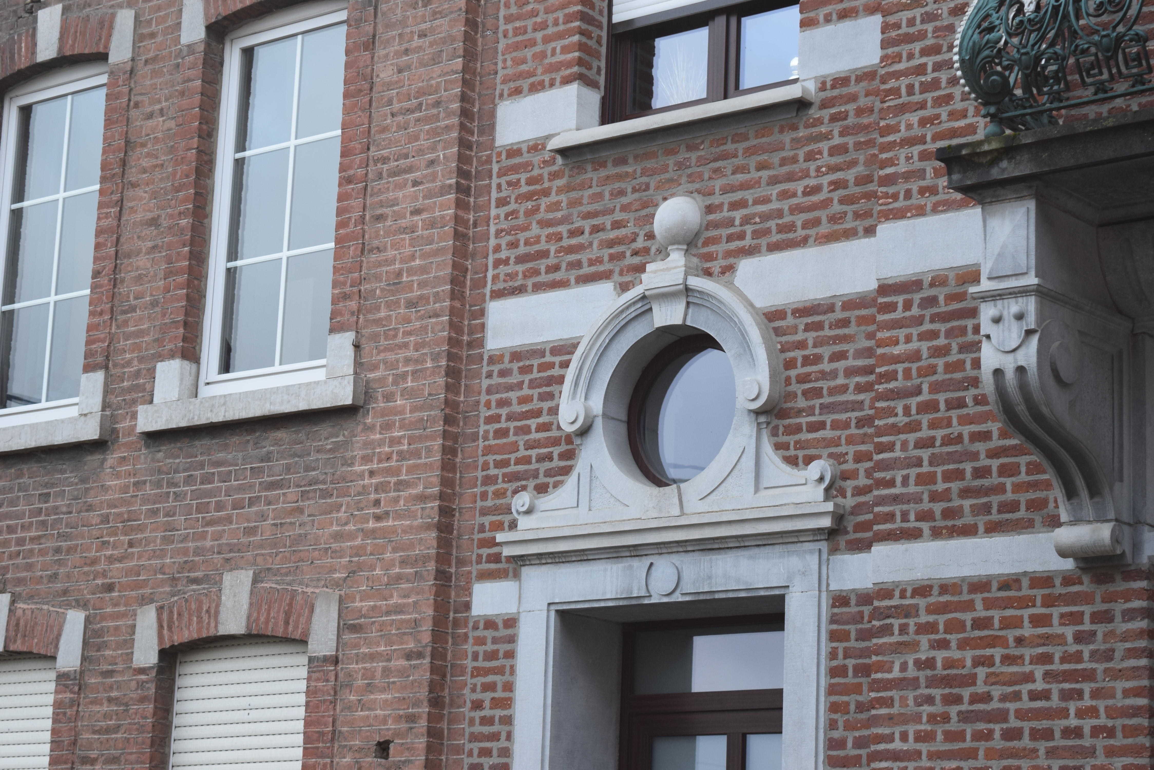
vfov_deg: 16.6
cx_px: 577
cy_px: 385
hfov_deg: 24.6
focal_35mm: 82
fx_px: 2645
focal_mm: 55
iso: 400
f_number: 5.6
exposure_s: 1/125
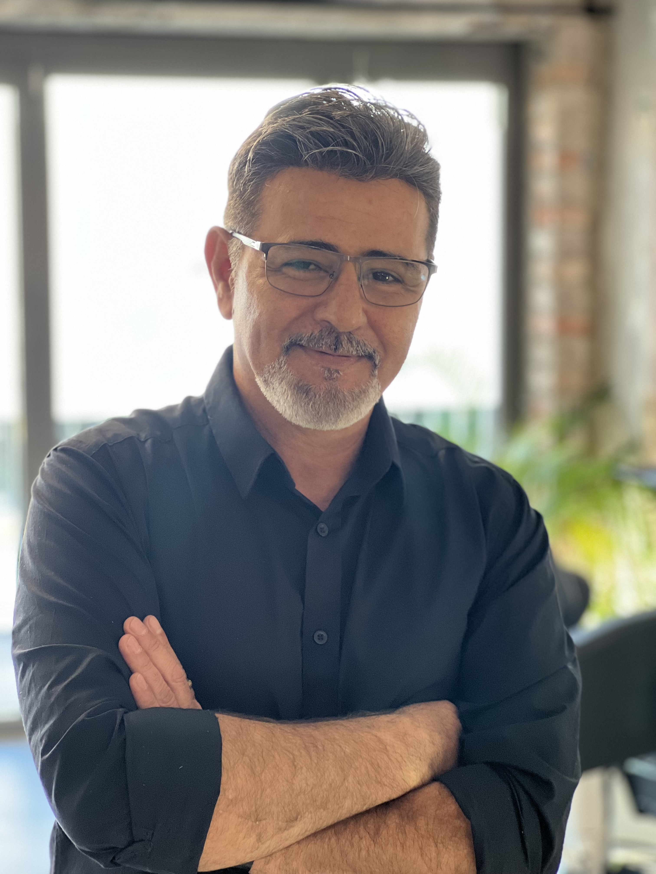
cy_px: 437
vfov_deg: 25.3
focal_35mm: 77
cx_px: 328
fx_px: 1946
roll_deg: +0.2
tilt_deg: -5.5
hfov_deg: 19.1
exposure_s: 1/33
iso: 200
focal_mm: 9
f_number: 2.8
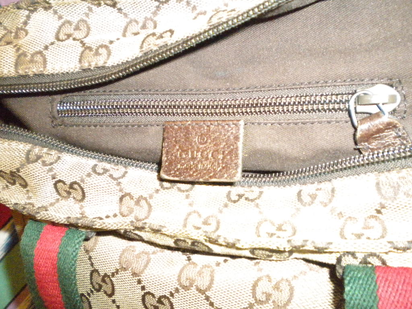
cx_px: 206
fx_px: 417
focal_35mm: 35
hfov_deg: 52.6
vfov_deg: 40.7
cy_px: 154
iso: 1600
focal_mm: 6.3
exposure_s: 1/30
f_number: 3.1
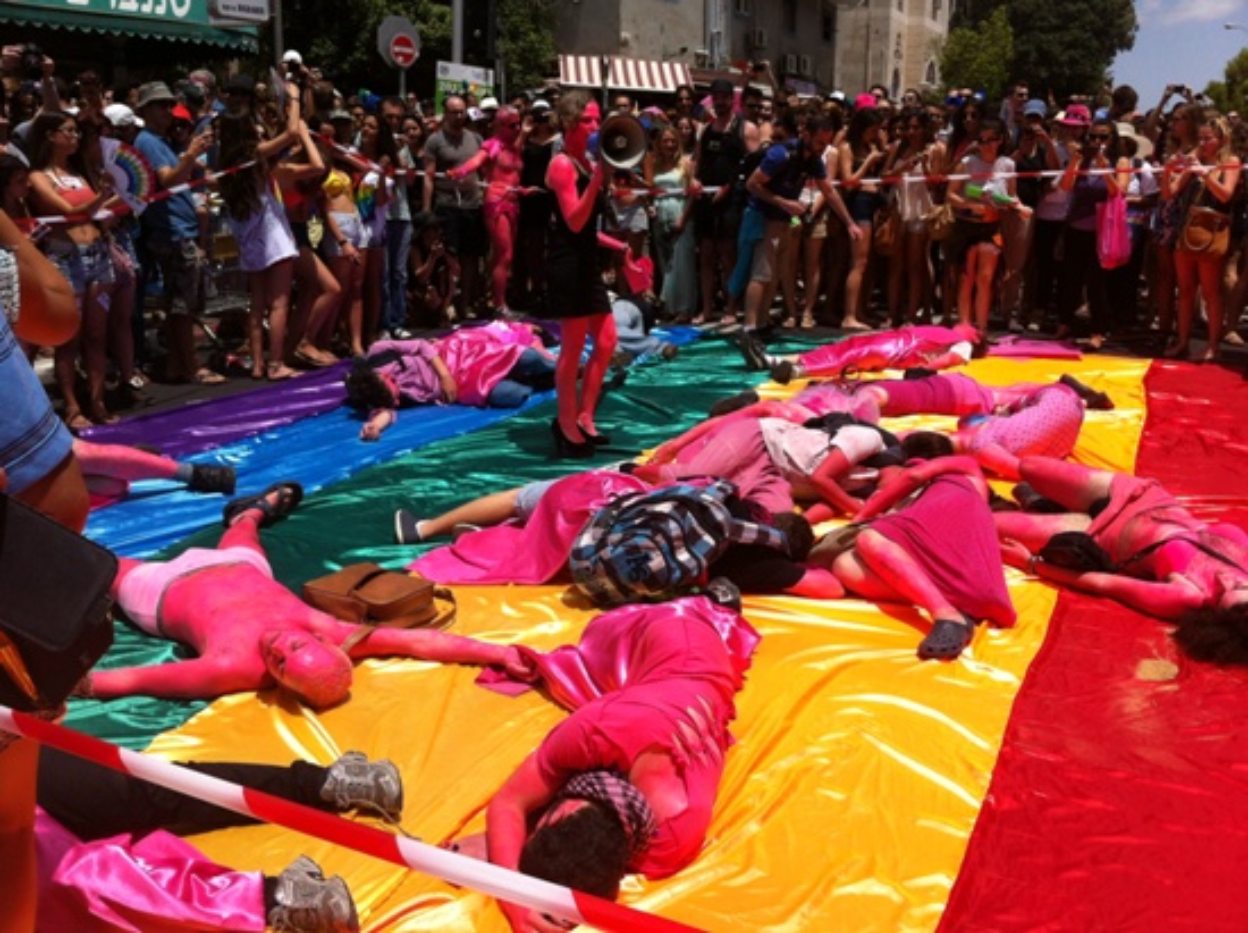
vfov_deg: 40.6
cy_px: 466
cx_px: 624
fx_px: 1260
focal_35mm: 35
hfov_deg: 52.7
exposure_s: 1/2155
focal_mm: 3.85
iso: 80
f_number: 2.8
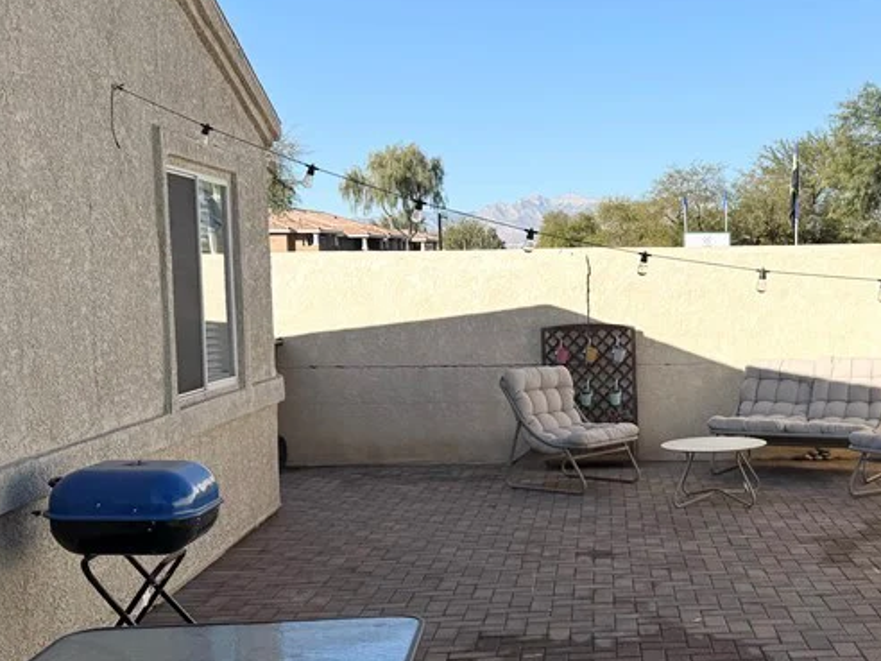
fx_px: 1273
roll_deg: +0.5
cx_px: 688
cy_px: 360
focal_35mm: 50
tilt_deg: -5.3
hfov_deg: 37.0
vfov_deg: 29.1
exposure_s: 1/7092
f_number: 1.78
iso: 80
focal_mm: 6.76
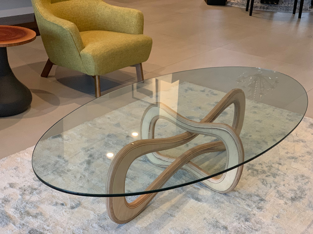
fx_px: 470
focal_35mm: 52
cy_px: 117
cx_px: 156
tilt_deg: -22.4
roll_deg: -2.8
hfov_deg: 36.8
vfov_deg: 28.0
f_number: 2.4
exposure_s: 1/60
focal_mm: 6
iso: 400
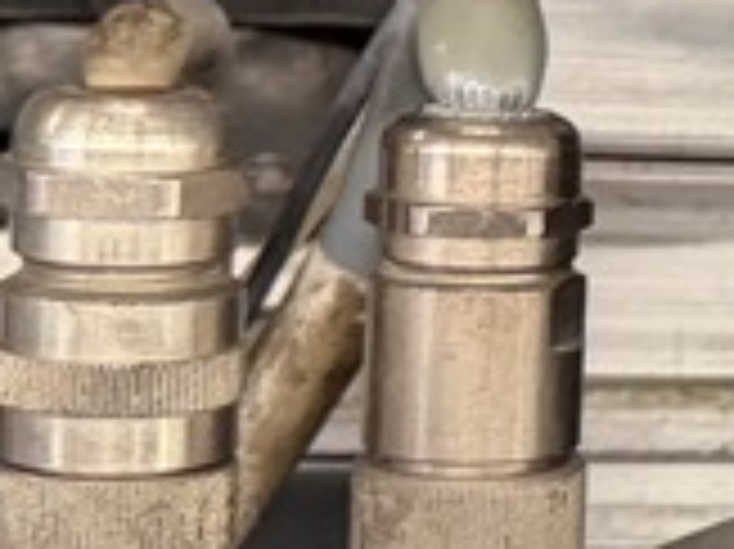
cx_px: 1297
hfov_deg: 12.1
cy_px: 76
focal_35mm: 151
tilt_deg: -49.9
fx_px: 3199
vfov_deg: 9.8
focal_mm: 6.76
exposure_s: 1/114
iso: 200
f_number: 1.78
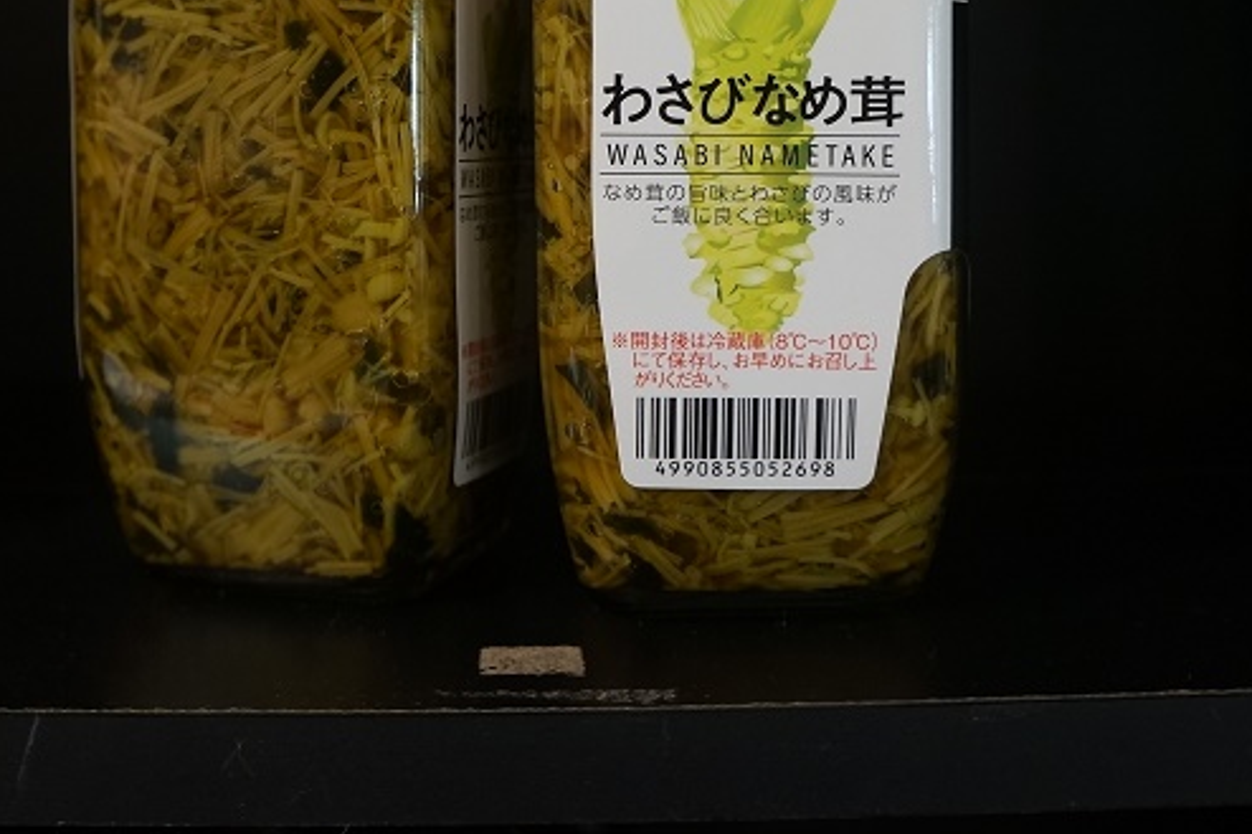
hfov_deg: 38.2
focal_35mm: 52
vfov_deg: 25.6
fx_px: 1802
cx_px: 511
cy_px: 167
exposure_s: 1/60
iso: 1600
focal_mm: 21
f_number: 4
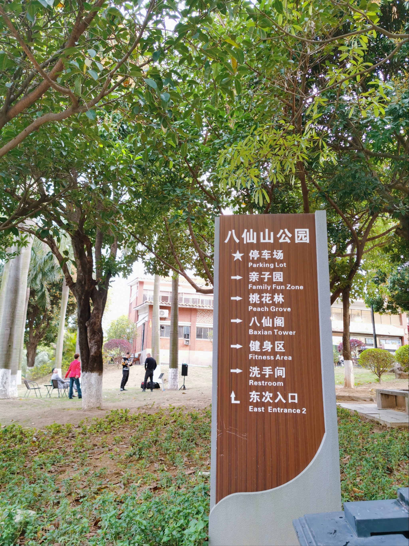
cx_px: 204
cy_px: 273
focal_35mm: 27
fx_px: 425
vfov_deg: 65.3
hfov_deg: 51.4
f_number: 1.6
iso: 100
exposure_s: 1/50
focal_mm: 5.56
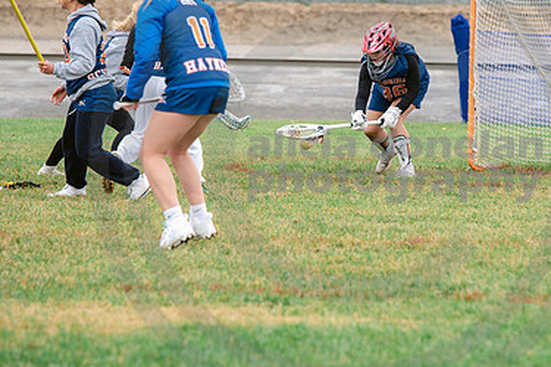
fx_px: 4622
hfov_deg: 6.8
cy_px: 161
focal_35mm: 302
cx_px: 350
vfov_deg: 4.6
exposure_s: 1/1000
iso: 400
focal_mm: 195
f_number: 4.5
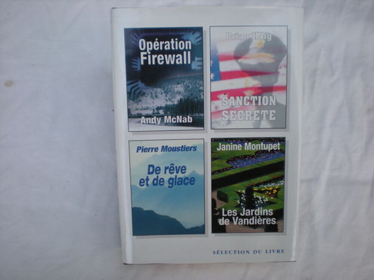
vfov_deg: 37.7
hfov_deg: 49.0
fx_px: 411
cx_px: 187
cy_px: 140
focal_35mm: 38
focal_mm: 6.3
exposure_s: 1/61
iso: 145
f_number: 3.1
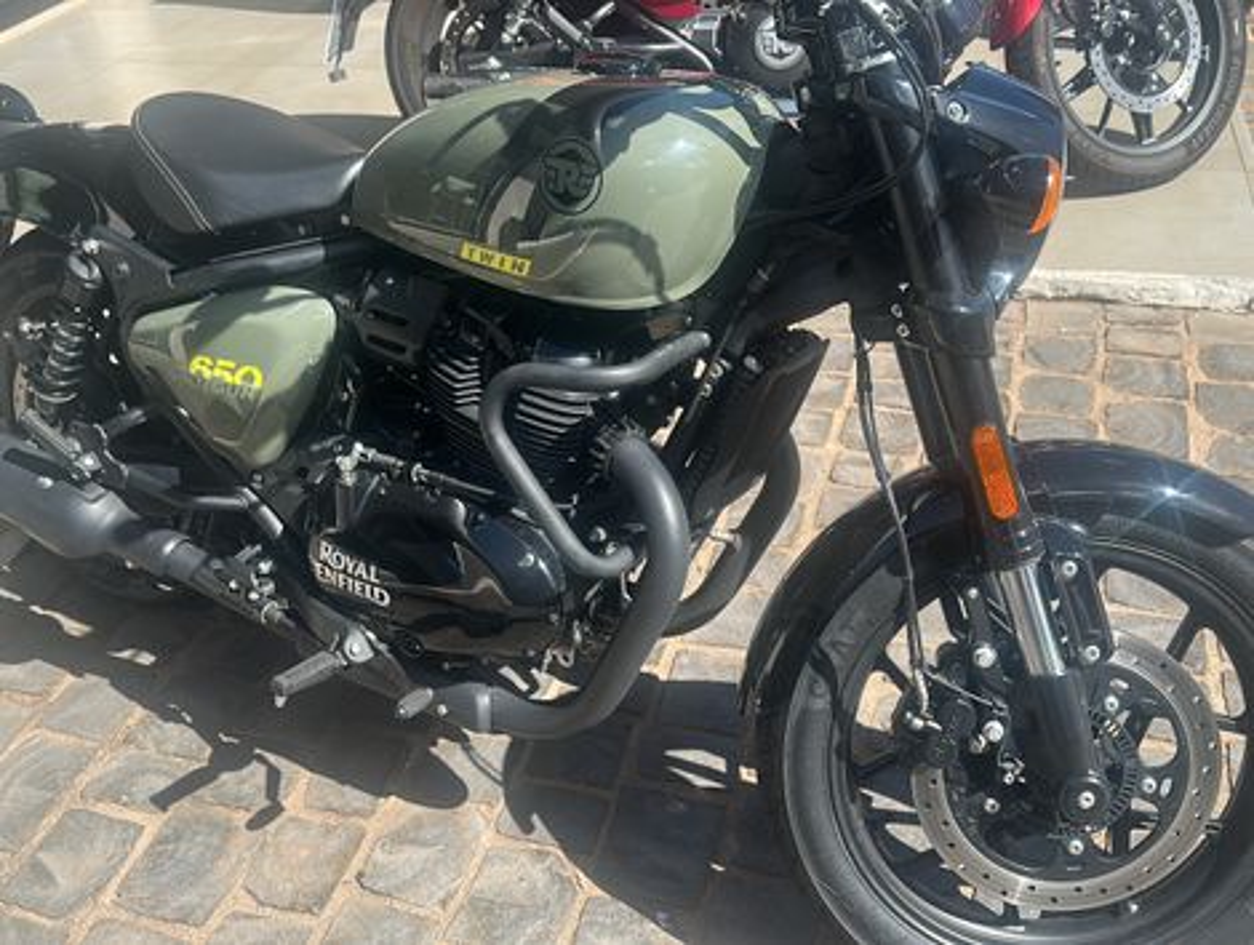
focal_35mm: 28
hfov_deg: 63.4
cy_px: 472
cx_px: 627
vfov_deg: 49.9
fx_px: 1016
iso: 80
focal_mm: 6.86
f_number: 1.78
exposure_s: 1/1618
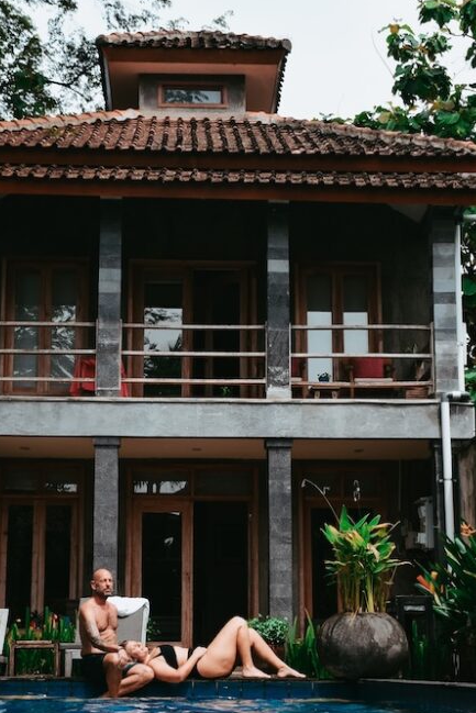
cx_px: 212
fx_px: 1407
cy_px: 383
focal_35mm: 71
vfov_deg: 28.4
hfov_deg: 19.2
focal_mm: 30
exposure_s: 1/400
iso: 400
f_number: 11
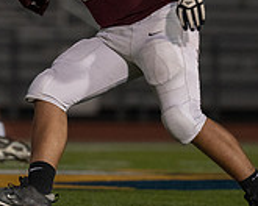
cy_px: -10
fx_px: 6132
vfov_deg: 1.9
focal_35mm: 803
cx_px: 73
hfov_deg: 2.4
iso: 1250
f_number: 2.8
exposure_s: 1/1000
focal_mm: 200
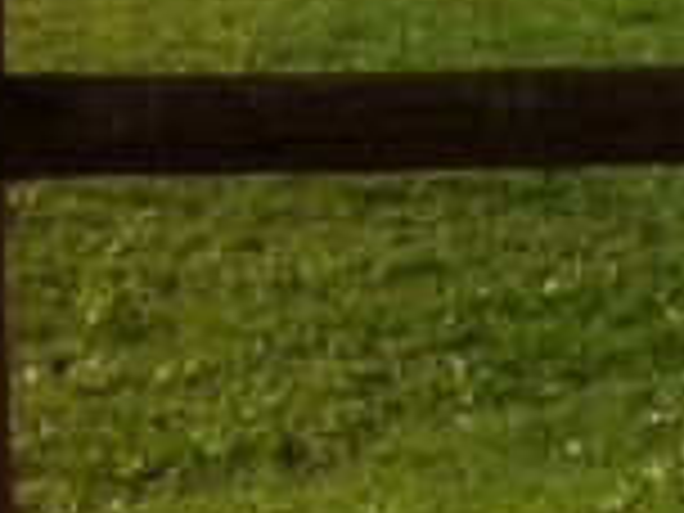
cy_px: -220
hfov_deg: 12.0
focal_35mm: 147
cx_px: 1372
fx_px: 2905
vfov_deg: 9.8
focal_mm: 3.85
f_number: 2.8
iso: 80
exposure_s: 1/943
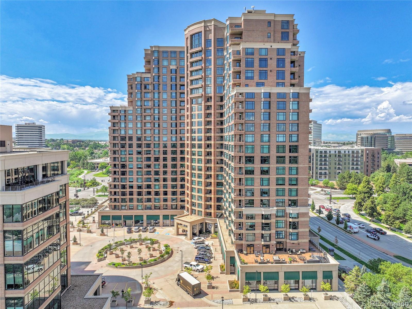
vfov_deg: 56.8
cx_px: 206
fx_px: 285
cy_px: 154
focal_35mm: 24
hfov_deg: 71.6
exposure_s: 1/2000
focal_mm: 12.29
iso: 110
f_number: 2.8
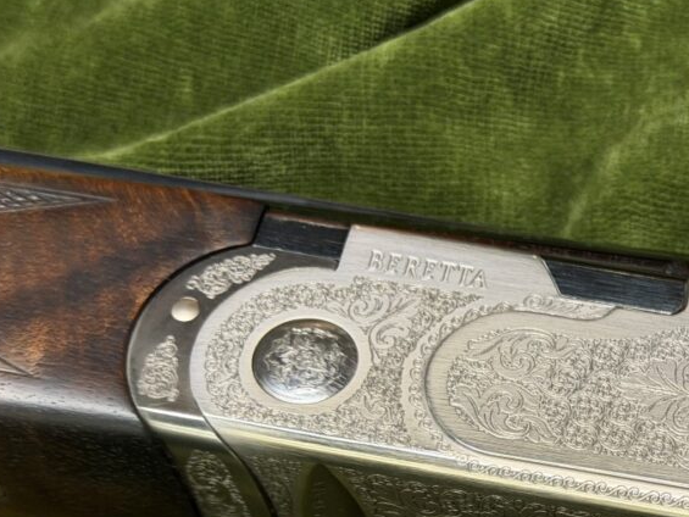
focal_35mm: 102
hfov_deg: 18.8
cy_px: 517
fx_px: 2031
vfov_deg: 14.3
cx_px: 679
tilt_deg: -69.0
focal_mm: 6.76
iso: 400
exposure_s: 1/33
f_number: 1.78
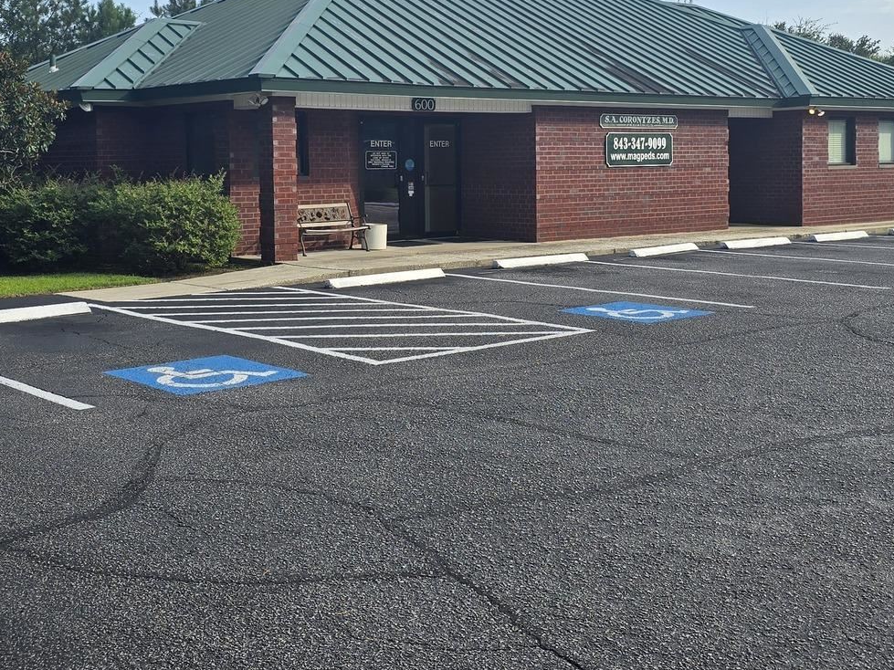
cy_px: 226
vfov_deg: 30.7
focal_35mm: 47
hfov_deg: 40.4
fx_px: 1214
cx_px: 460
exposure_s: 1/445
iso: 12
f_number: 1.7
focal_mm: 6.3
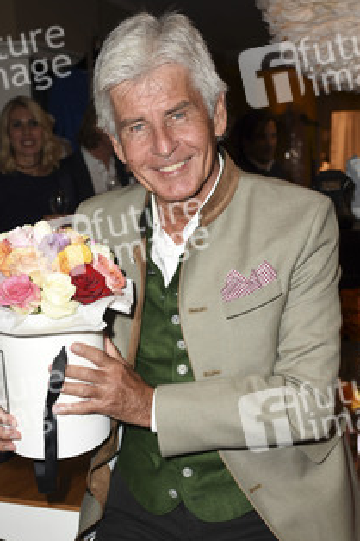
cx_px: 171
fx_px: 976
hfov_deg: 20.9
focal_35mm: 65
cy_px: 326
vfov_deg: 30.9
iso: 160
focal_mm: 34
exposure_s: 1/160
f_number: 4.5
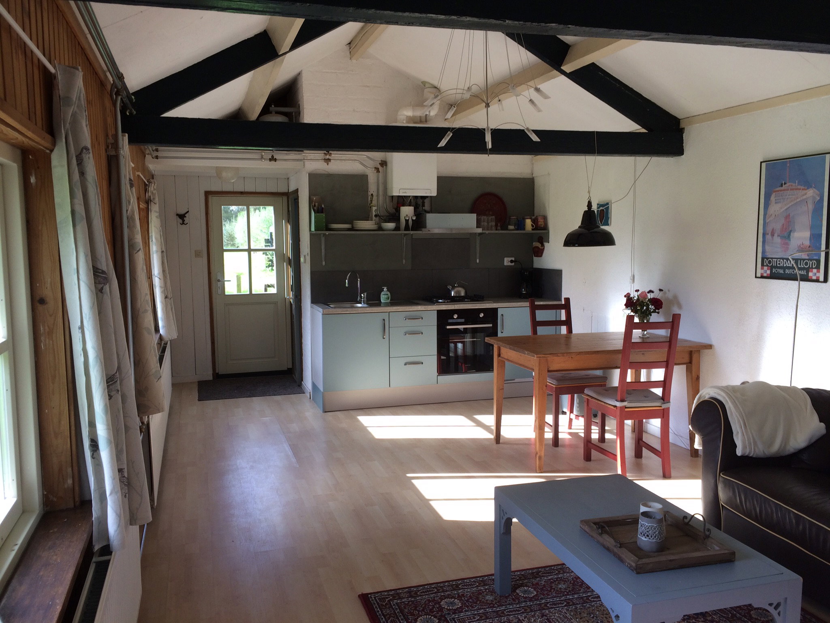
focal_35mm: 29
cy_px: 312
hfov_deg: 61.7
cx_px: 415
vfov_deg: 48.2
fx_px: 695
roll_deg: +0.8
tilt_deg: -5.3
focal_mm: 4.15
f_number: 2.2
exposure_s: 1/100
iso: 32
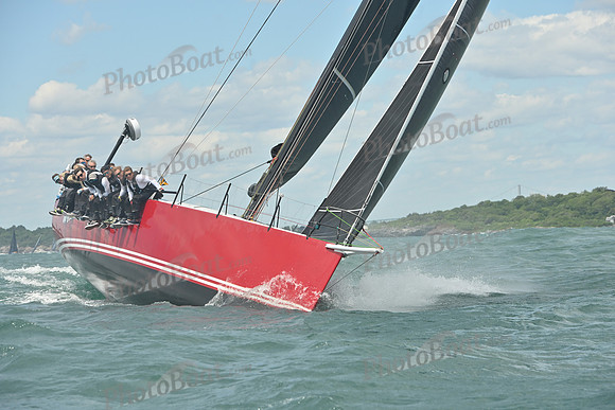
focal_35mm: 150
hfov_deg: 13.7
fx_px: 2563
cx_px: 308
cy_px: 205
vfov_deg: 9.2
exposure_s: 1/1250
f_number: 7.1
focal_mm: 150
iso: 250
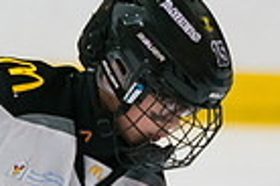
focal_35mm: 970
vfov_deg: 1.4
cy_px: 283
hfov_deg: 2.1
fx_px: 7544
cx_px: 110
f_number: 2.8
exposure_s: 1/1250
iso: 3200
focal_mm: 197
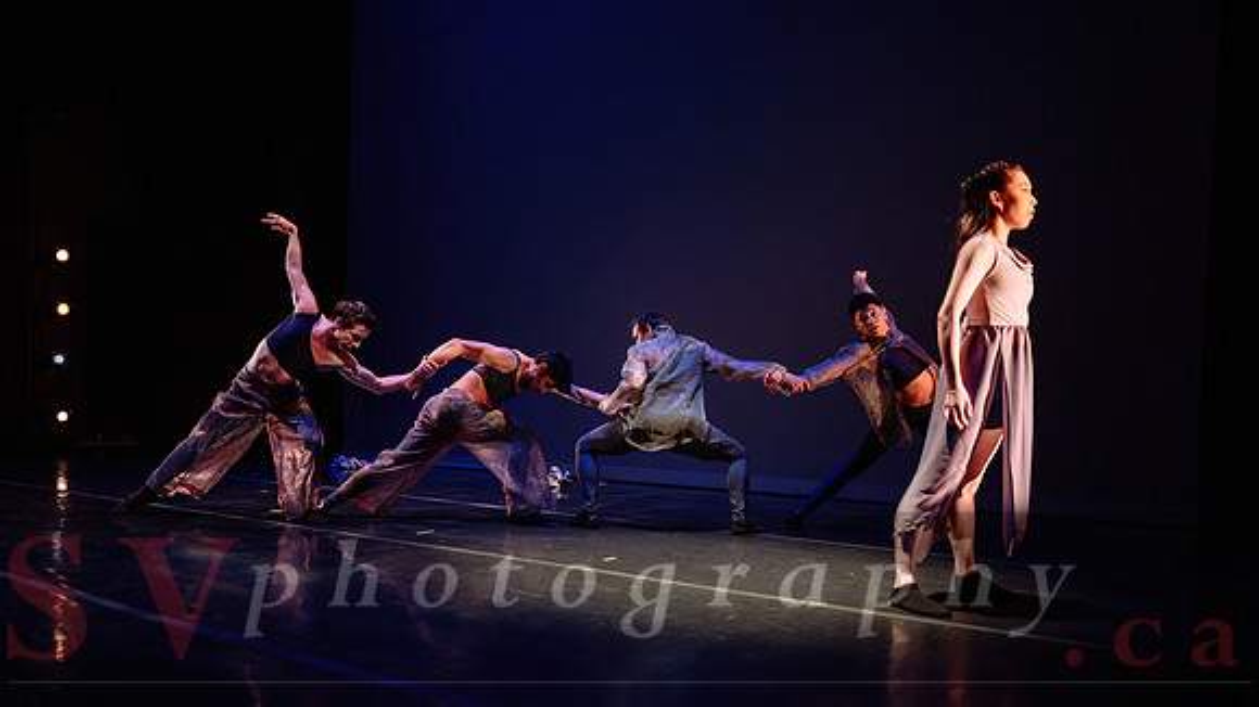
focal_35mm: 28
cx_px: 578
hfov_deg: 68.5
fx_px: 922
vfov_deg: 41.6
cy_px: 457
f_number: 1.4
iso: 1000
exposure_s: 1/400
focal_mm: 24
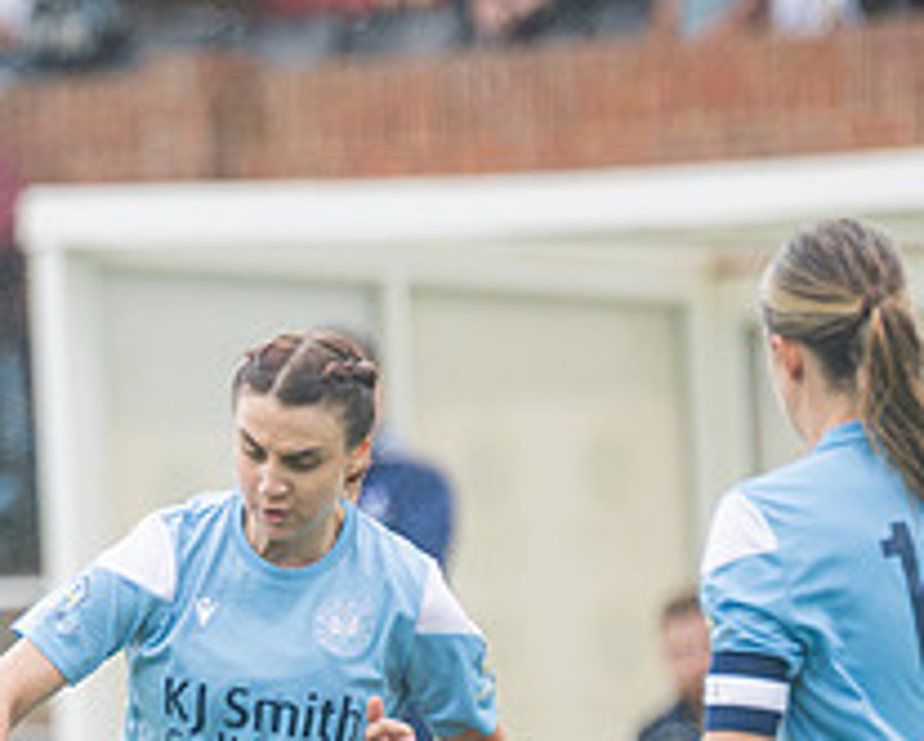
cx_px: -655
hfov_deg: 1.5
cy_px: 929
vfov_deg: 1.2
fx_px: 36323
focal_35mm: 1327
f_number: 2.8
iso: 560
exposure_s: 1/1600
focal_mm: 270
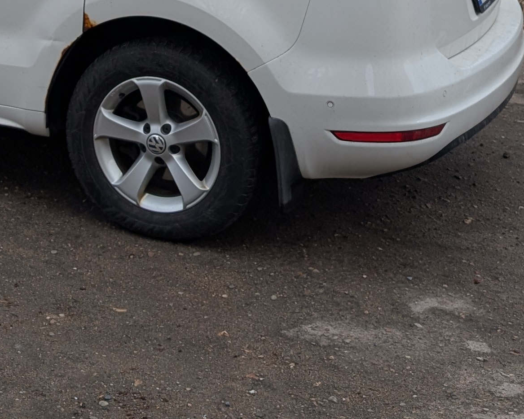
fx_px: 1272
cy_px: -187
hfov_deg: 22.1
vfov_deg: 17.1
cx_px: -47
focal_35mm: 82
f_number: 1.68
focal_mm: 6.9
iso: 22
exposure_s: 1/312
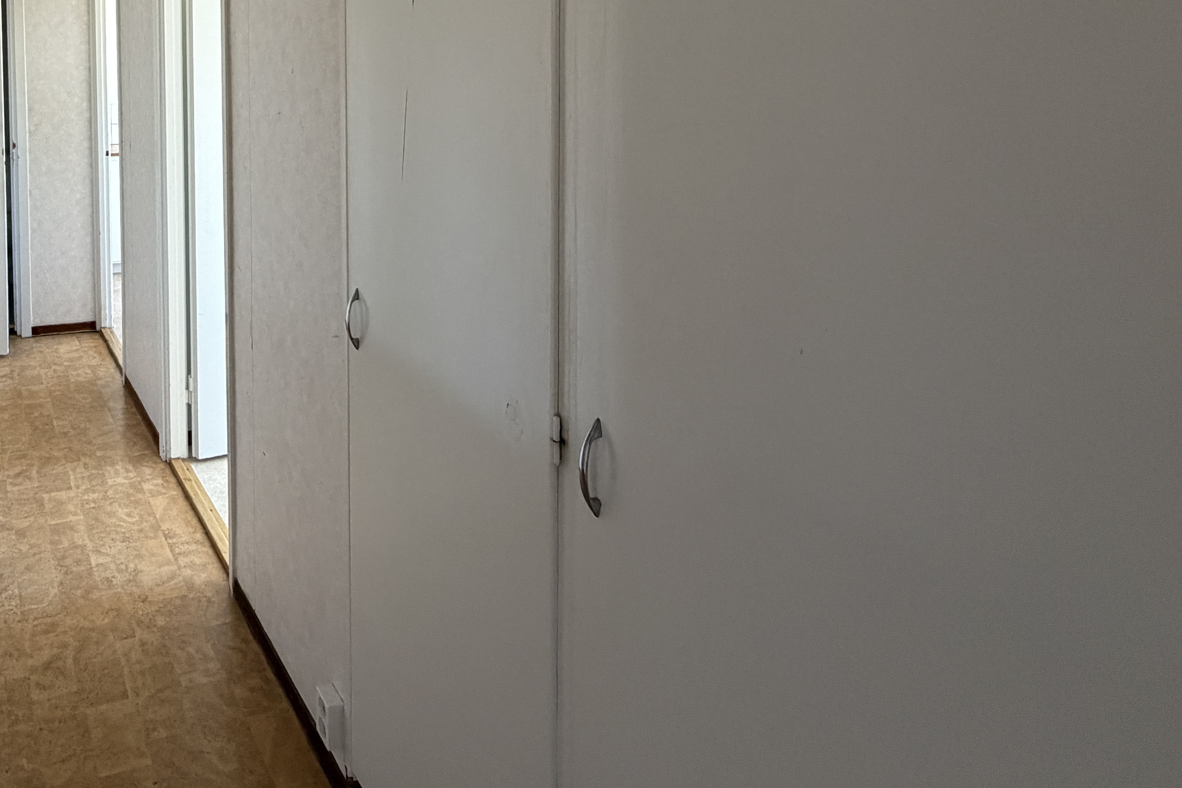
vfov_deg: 45.6
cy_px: 100
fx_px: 854
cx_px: 213
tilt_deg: -2.2
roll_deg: +0.6
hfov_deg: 62.6
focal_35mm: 26
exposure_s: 1/64
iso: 320
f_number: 2.2
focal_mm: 2.22
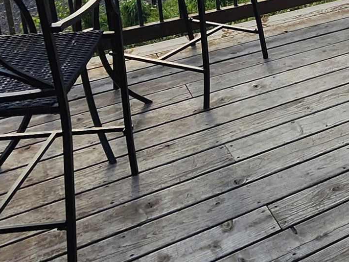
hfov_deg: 29.5
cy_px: -90
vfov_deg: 22.9
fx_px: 565
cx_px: 420
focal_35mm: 56
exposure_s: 1/812
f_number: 2.2
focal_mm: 1.74
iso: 40
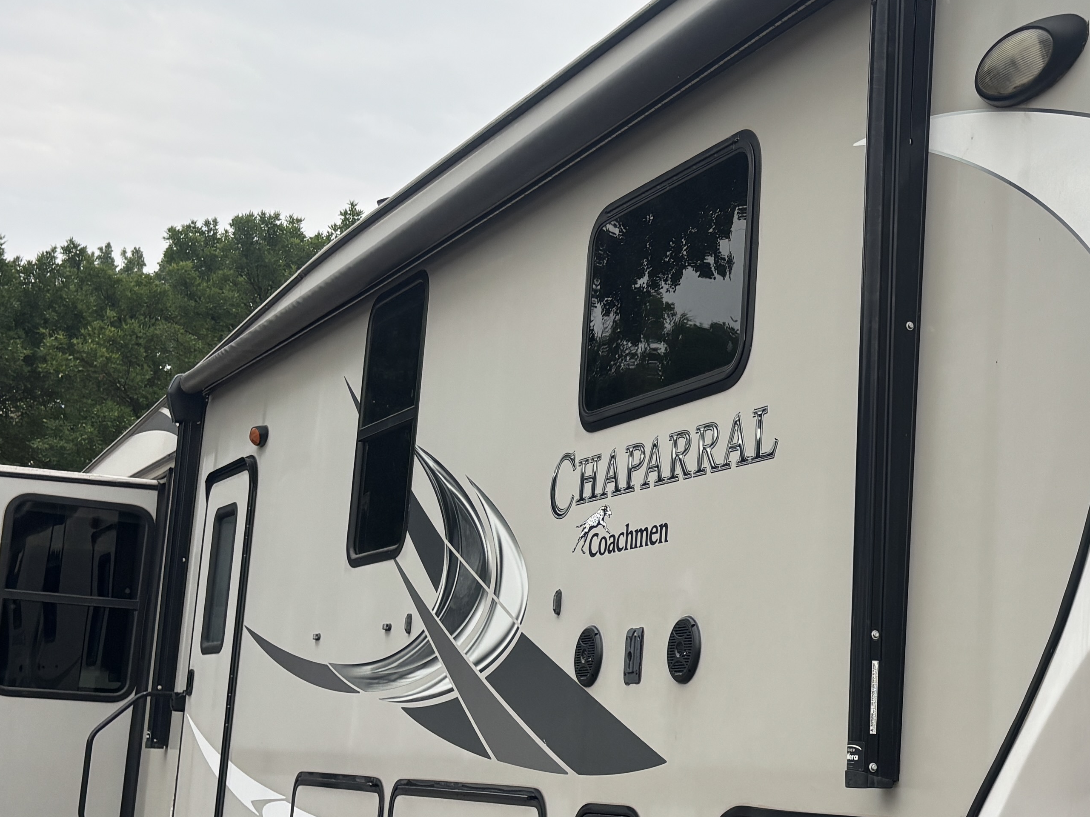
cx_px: 968
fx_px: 1826
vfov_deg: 25.2
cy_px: 499
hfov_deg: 31.8
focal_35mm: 58
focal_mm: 5.96
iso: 50
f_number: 1.6
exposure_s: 1/865
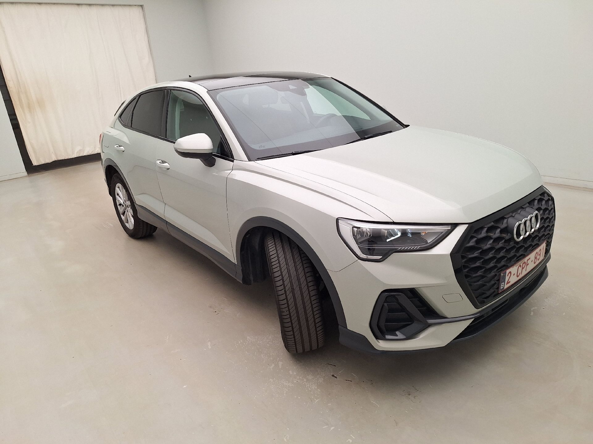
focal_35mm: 23
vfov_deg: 58.9
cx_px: 296
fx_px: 394
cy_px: 222
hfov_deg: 73.9
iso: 40
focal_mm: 5.54
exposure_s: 1/105
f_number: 1.8
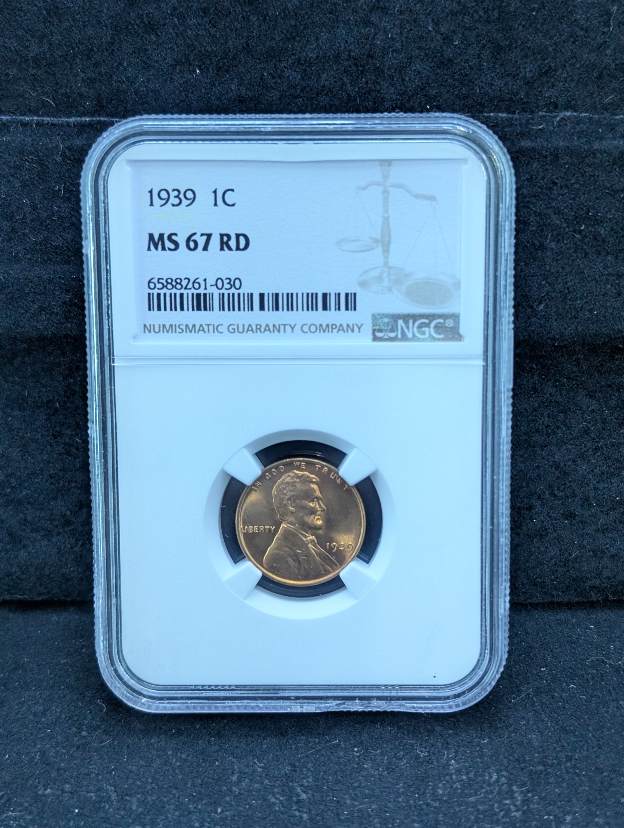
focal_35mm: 49
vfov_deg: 38.9
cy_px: 414
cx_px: 312
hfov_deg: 29.7
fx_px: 1175
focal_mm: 6.9
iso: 420
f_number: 1.68
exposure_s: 1/73.5
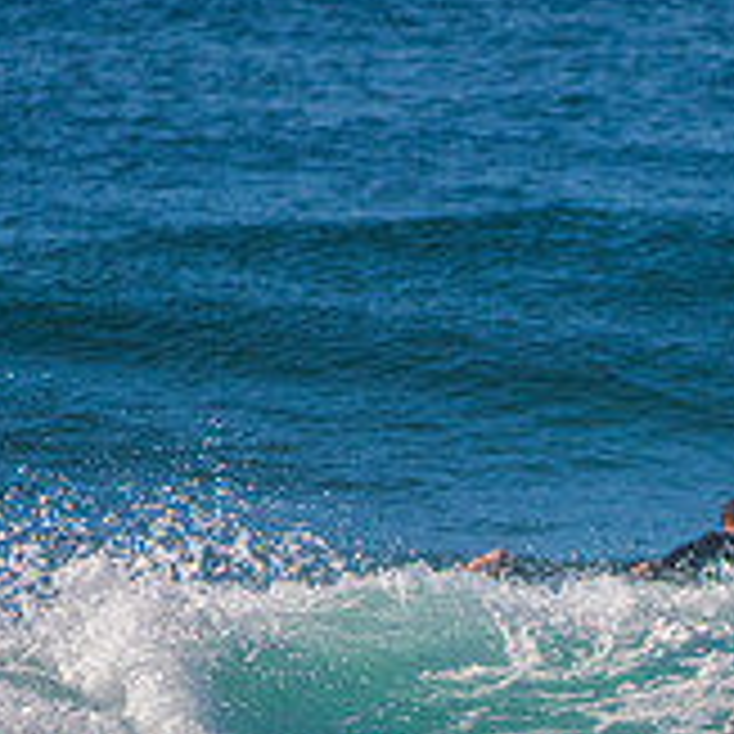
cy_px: 844
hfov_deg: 1.2
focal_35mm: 1515
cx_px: 599
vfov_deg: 1.2
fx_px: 36344
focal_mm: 500
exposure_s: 1/2000
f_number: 5.6
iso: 900
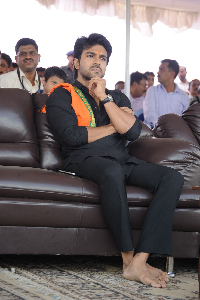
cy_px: 150
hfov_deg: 12.4
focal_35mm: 110
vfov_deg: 18.6
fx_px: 918
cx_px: 100
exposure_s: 1/100
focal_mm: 110
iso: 400
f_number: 6.3
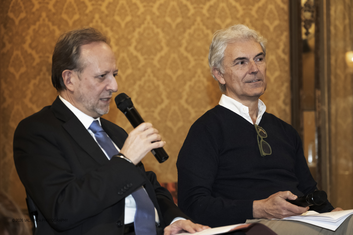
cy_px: 118
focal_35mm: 107
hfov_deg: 19.1
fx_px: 1049
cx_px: 176
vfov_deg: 12.8
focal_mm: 71.5
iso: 3200
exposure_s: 1/80
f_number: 3.2
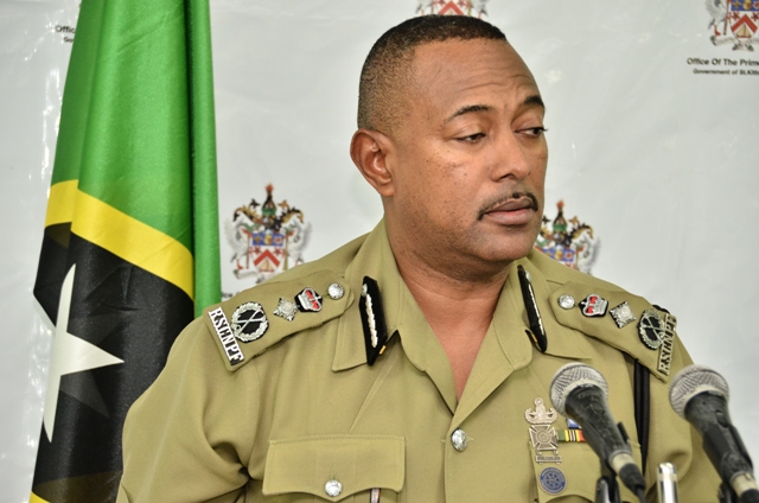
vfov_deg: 7.3
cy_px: 252
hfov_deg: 11.0
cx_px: 380
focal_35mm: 188
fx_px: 3945
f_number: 5.6
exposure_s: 1/60
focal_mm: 125
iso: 500
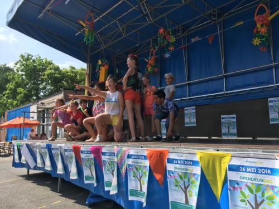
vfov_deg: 48.2
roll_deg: -0.6
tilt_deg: +7.2
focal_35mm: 29
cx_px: 140
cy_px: 104
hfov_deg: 61.7
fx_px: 234
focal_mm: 4.15
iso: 25
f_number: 2.2
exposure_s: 1/938
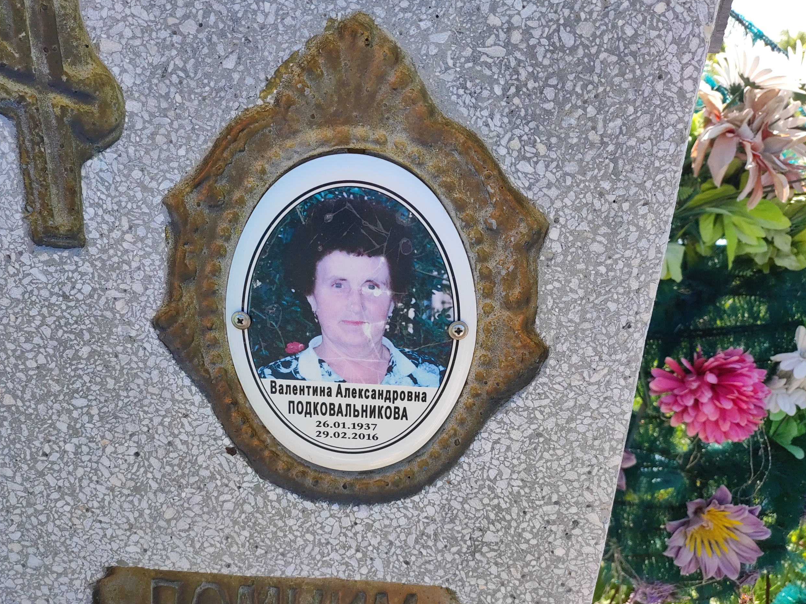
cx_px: 389
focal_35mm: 26
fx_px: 605
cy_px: 304
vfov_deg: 53.1
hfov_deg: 67.3
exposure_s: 1/1429
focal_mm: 4.7
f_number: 1.79
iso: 400
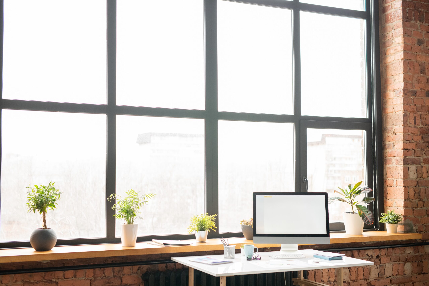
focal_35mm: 50
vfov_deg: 27.0
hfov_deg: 39.6
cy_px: 143
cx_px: 214
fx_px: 596
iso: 800
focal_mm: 50
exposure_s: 1/125
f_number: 2.8
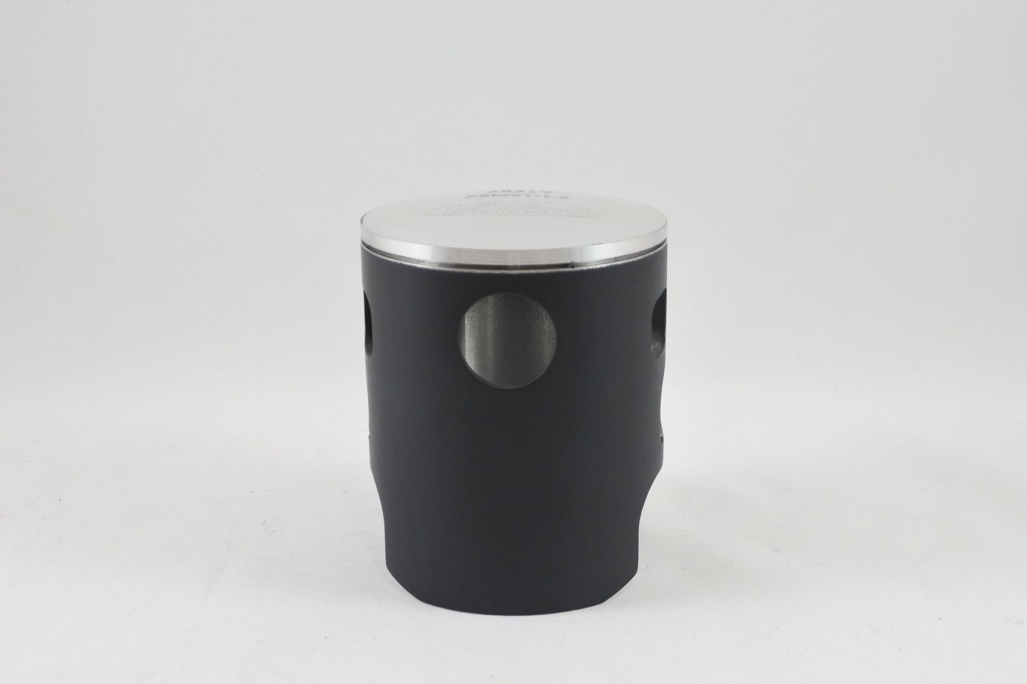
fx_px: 941
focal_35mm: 33
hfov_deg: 57.2
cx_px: 514
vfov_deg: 40.0
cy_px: 342
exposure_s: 1/160
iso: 400
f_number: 3.8
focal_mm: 12.3
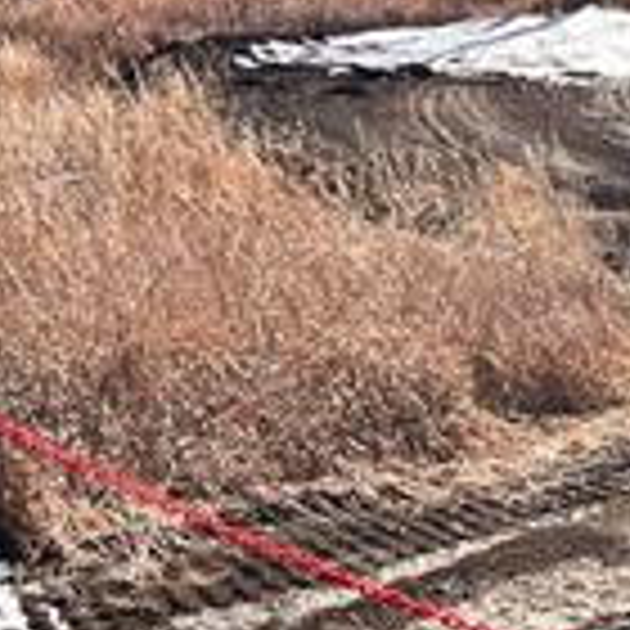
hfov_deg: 12.8
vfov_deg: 13.8
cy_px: 472
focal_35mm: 126
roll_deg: -0.2
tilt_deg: -6.4
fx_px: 2594
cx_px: 1071
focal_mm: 5.7
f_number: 1.5
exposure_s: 1/2083
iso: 50
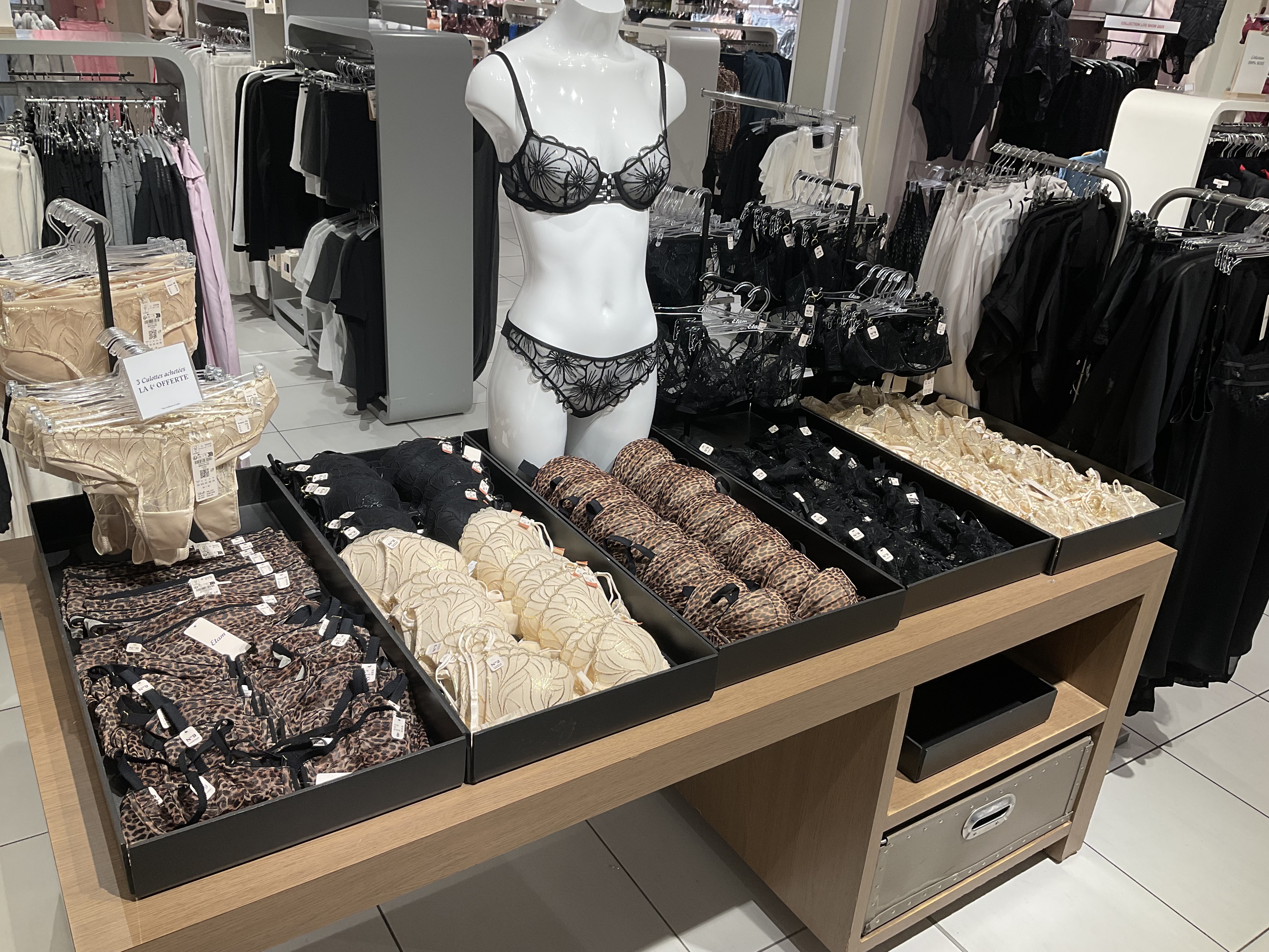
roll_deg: -4.6
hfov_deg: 61.7
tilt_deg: -23.9
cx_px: 634
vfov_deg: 48.2
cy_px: 476
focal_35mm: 29
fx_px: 1063
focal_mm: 3
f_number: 1.8
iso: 32
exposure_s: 1/100
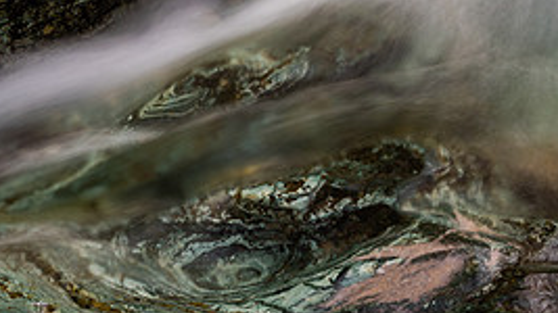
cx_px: 97
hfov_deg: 13.7
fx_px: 2307
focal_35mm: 156
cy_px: 6
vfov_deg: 7.7
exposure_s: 1.3
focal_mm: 65
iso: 31
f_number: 16
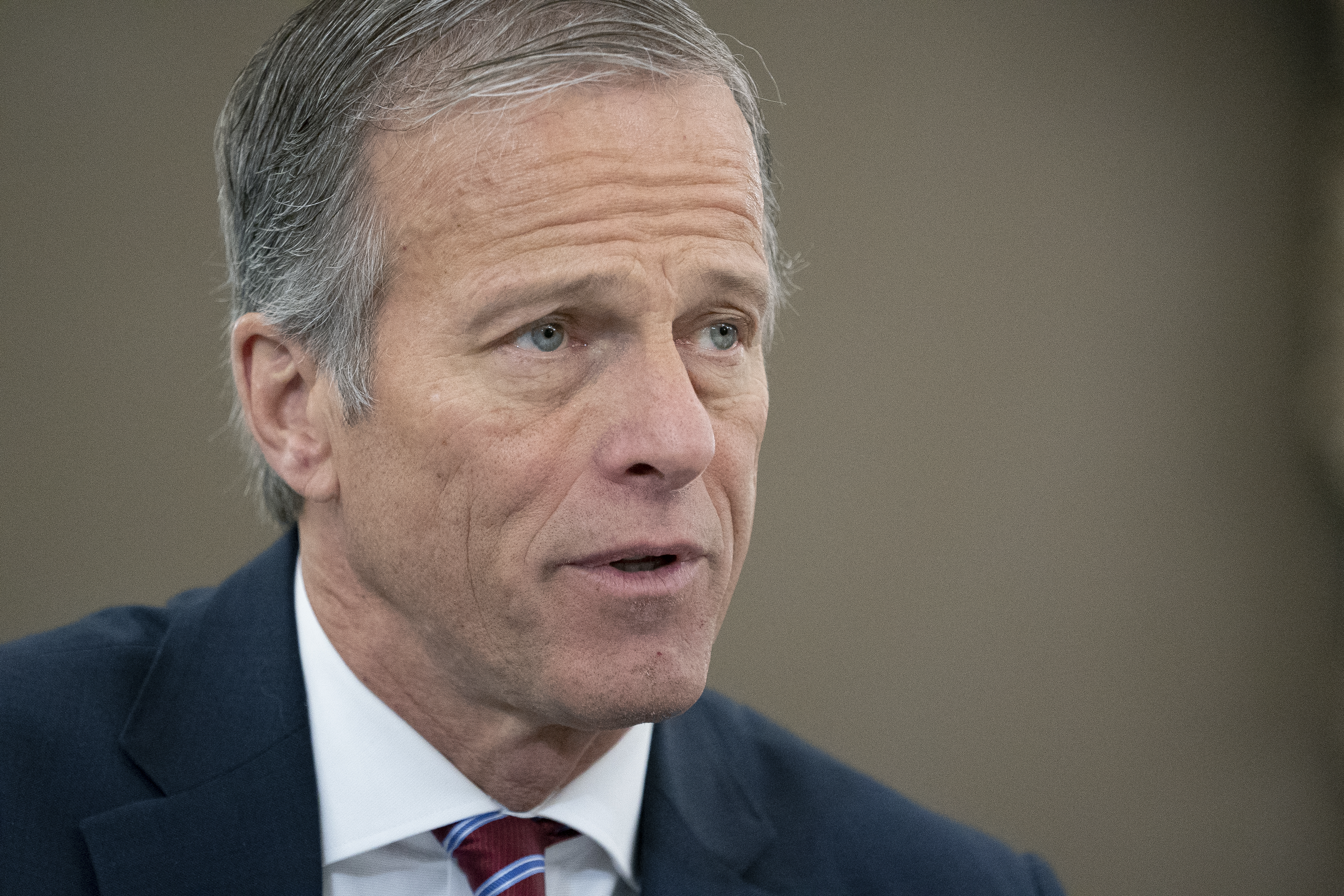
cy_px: 448
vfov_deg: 4.6
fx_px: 11199
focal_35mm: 300
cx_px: 672
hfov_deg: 6.9
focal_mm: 200
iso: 3200
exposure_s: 1/400
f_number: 2.8
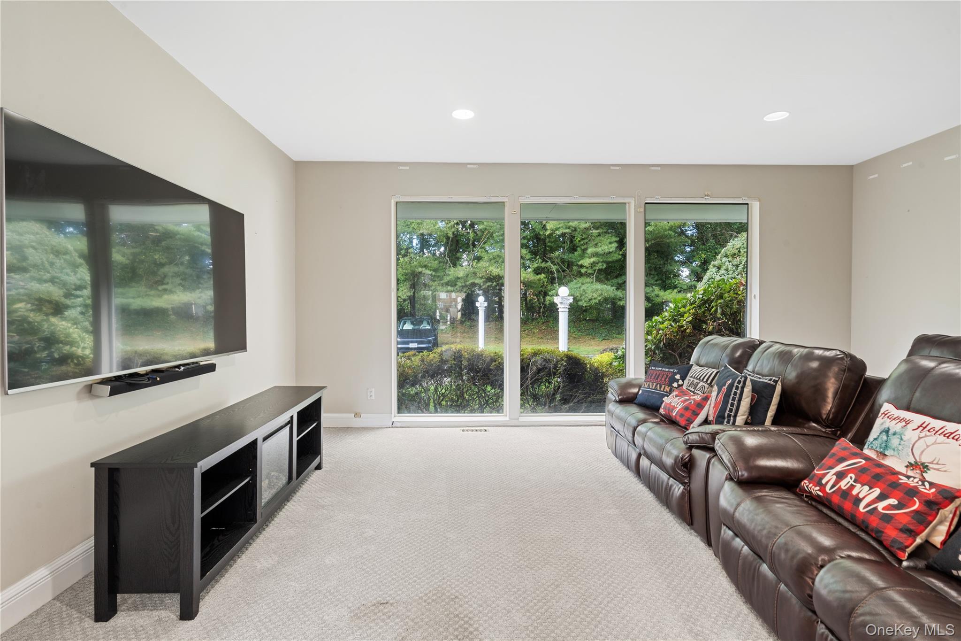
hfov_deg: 93.3
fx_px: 454
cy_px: 320
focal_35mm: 17
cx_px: 480
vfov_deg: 70.4
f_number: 10
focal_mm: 17
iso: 320
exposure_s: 1.6
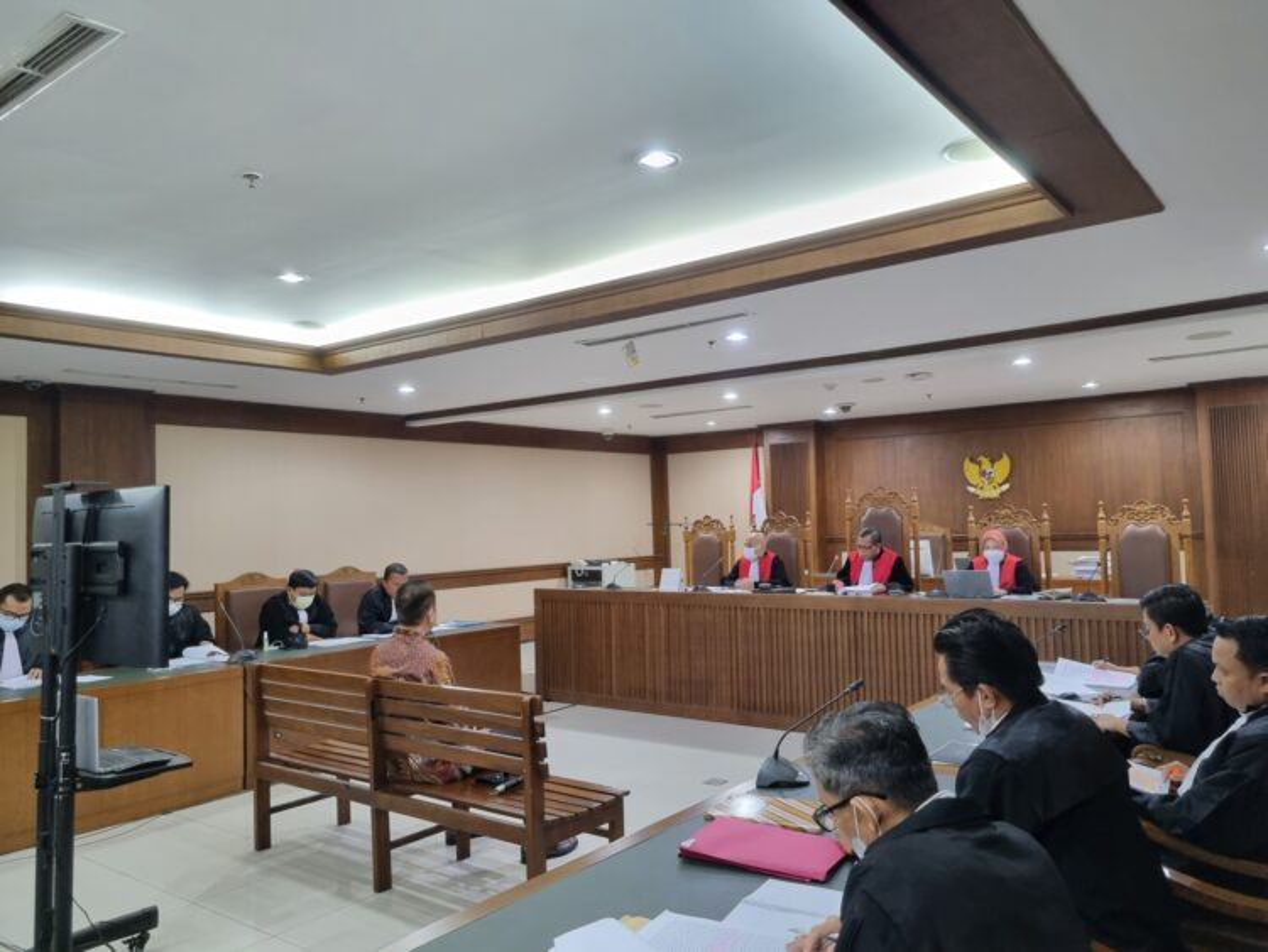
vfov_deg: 53.1
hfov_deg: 67.3
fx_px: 953
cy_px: 476
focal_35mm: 26
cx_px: 634
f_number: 1.8
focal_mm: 5.4
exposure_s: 1/50
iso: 500
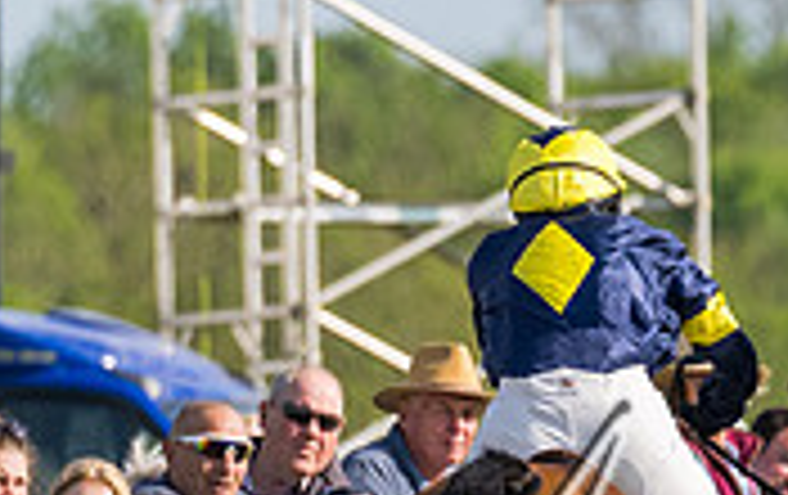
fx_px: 29964
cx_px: 1122
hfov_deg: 1.5
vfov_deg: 0.9
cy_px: 822
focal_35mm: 1393
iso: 500
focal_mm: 200
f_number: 4
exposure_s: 1/6400
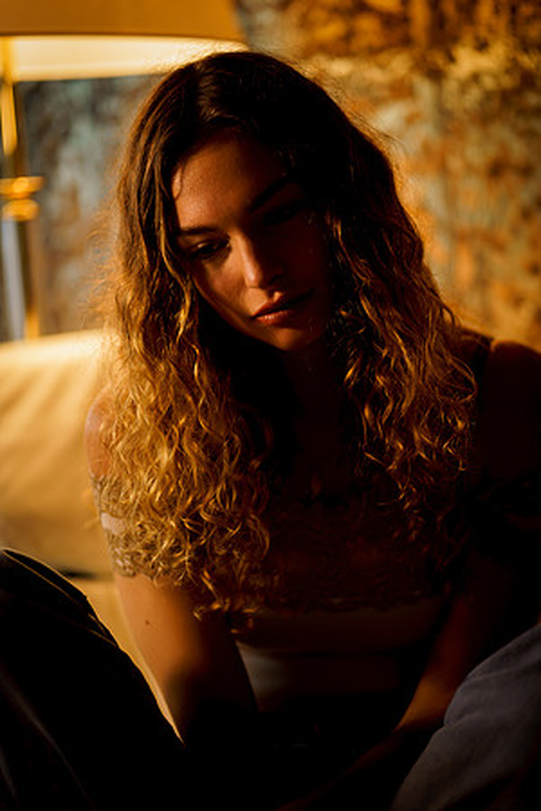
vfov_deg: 23.9
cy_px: 406
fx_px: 1916
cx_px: 270
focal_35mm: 85
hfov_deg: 16.1
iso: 320
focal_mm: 85
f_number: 1.8
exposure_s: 1/200
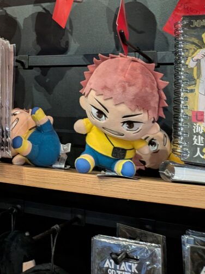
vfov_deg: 35.2
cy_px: -1
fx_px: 387
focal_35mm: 49
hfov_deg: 28.2
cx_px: 9
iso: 939
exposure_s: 1/60
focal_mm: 4.53
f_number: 1.7
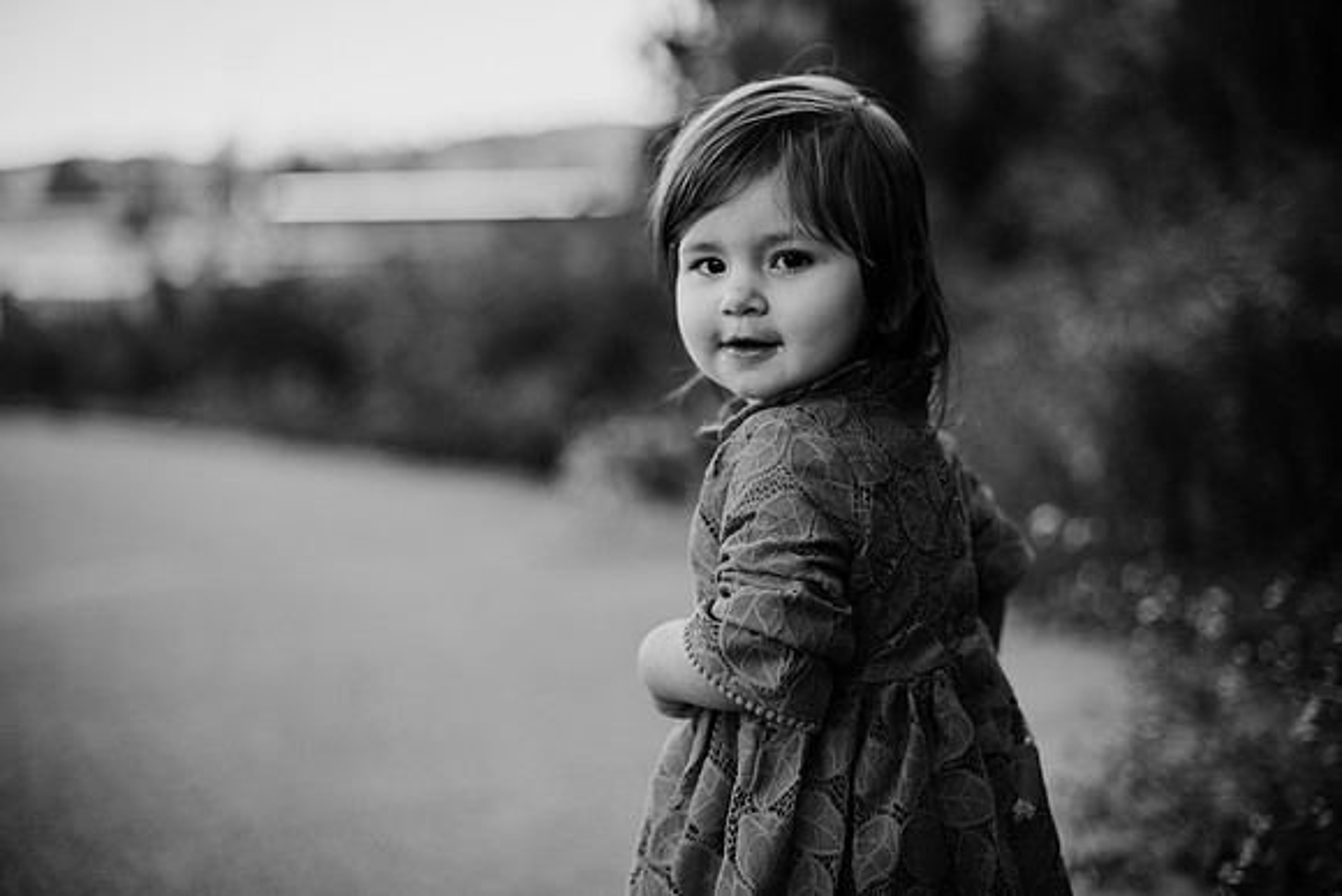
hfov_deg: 39.6
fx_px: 1864
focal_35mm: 50
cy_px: 448
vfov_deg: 27.0
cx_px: 671
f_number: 2
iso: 160
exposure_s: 1/1000
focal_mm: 50
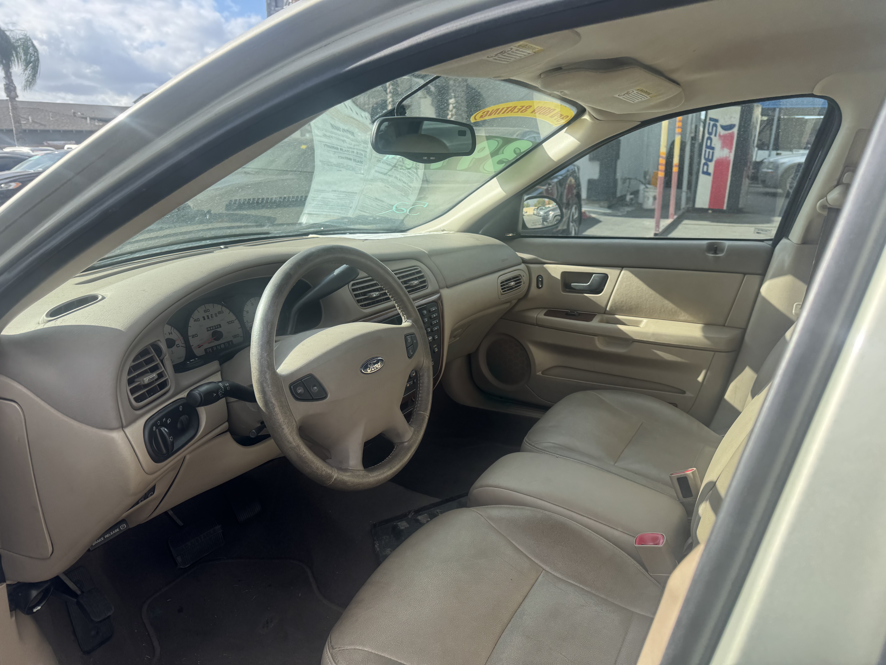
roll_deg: -0.4
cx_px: 443
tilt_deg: -16.0
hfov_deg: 71.6
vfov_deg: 56.8
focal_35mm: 24
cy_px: 332
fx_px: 614
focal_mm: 6.76
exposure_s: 1/1285
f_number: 1.78
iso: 80
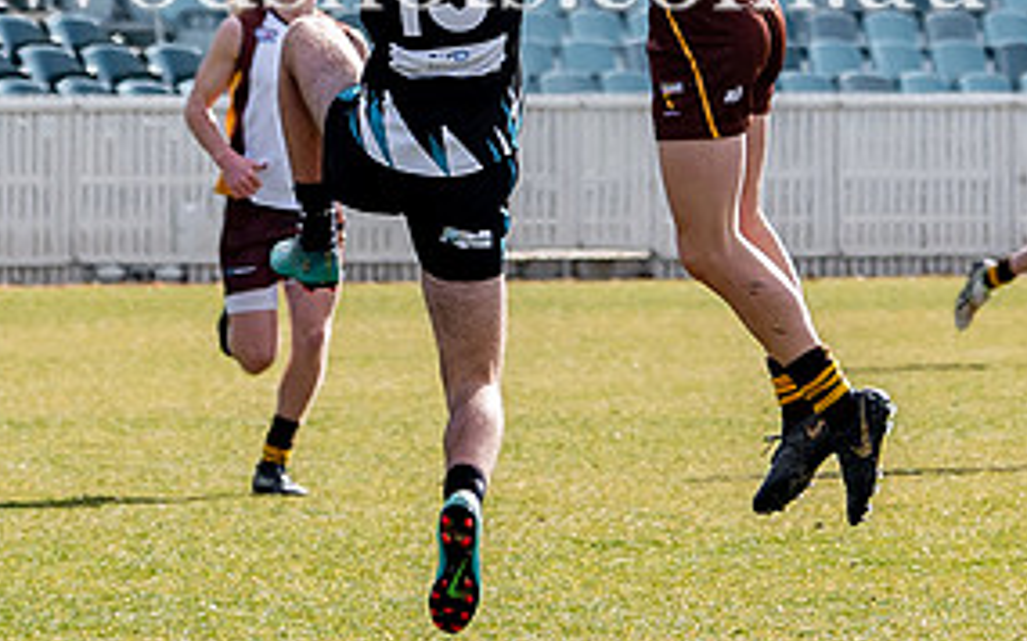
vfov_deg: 1.5
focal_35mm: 850
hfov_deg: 2.5
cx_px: 643
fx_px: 23786
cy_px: 93
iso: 160
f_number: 4
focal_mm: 120
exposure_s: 1/1000
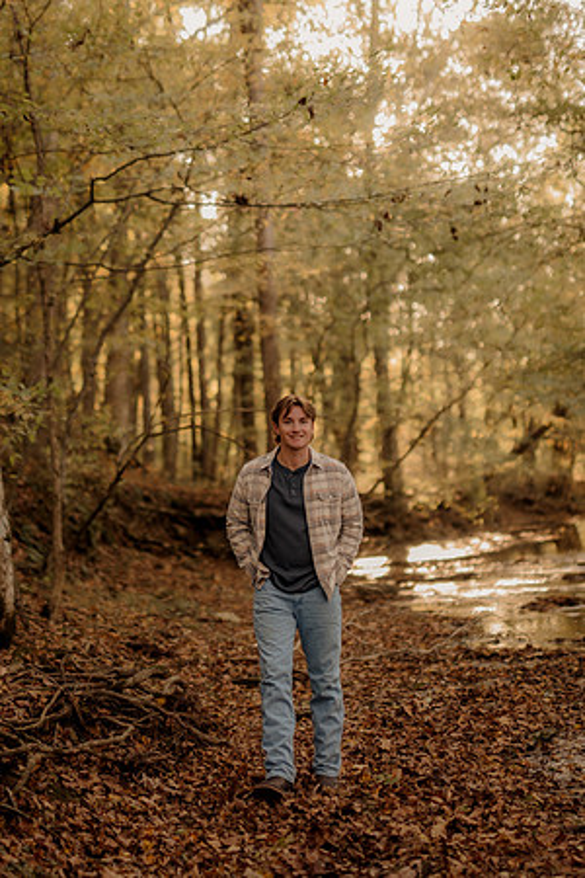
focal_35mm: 75
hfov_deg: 18.2
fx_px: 1828
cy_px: 439
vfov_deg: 27.0
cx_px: 292
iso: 200
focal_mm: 50
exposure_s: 1/250
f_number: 1.4
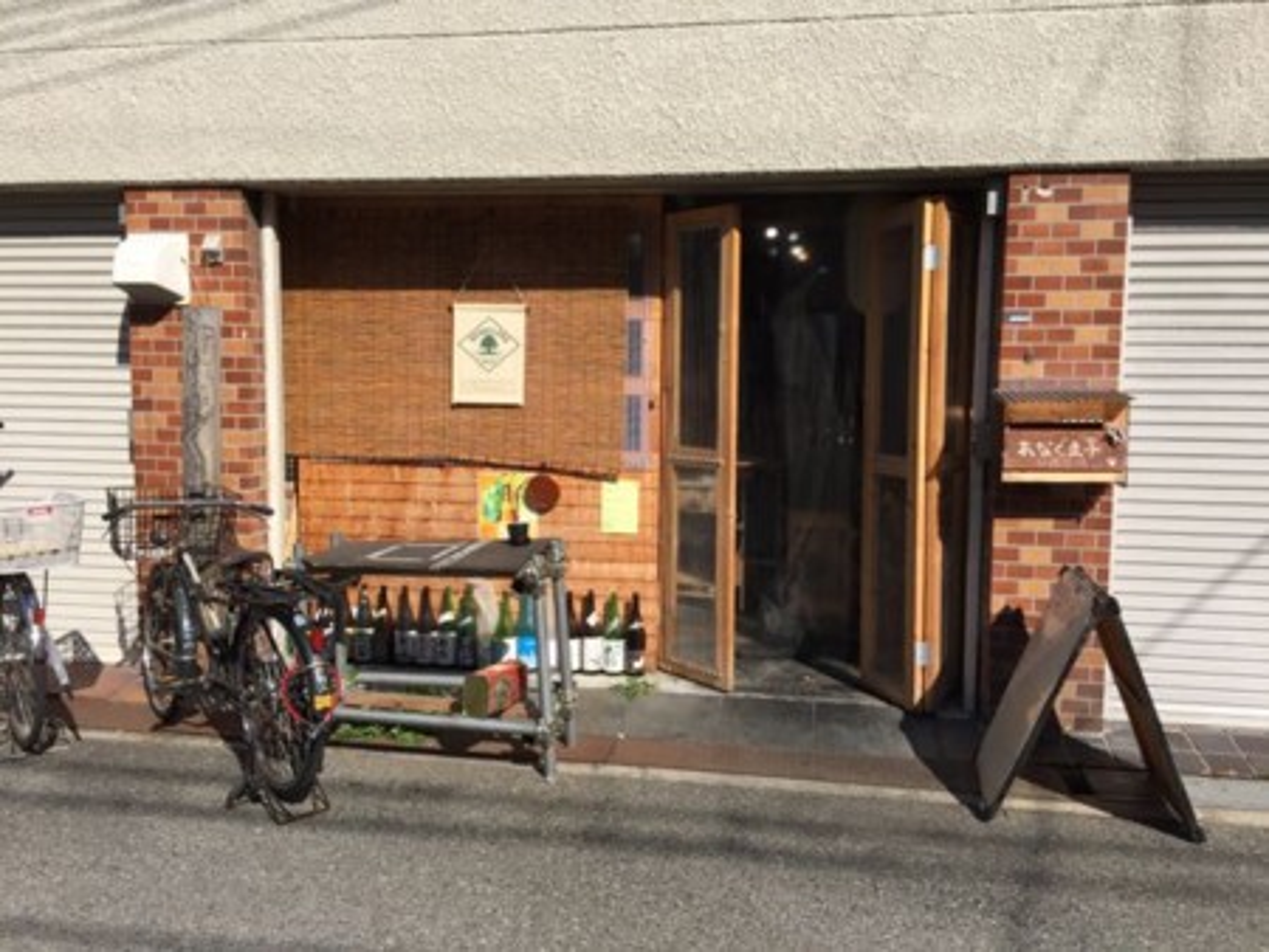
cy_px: 476
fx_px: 1064
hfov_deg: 61.6
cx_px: 634
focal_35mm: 29
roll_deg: -1.1
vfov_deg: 48.3
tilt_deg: -4.9
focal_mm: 4.15
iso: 32
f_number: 2.2
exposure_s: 1/2639
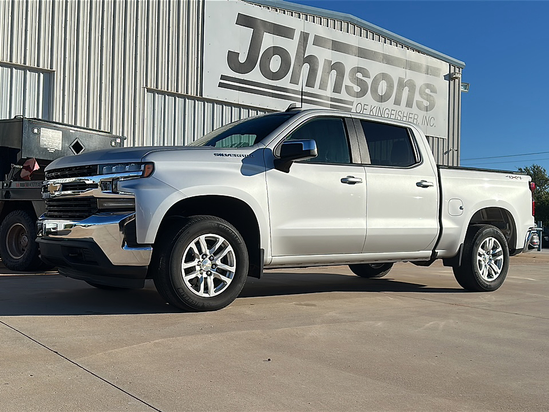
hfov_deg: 56.8
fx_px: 508
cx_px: 274
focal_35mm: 32
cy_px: 206
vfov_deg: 44.2
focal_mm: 6.86
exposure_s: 1/9091
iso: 80
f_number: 1.78
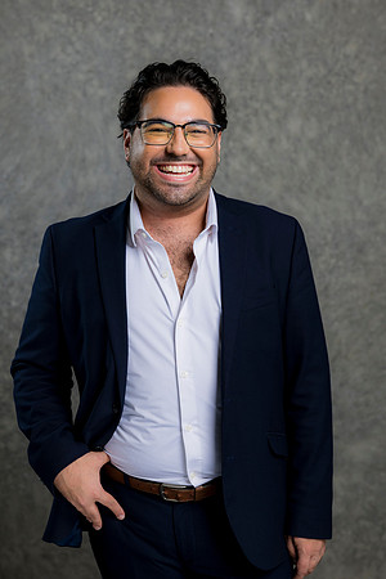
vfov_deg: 23.9
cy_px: 290
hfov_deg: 16.1
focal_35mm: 85
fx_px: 1367
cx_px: 193
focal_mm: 85
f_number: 5
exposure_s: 1/200
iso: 125
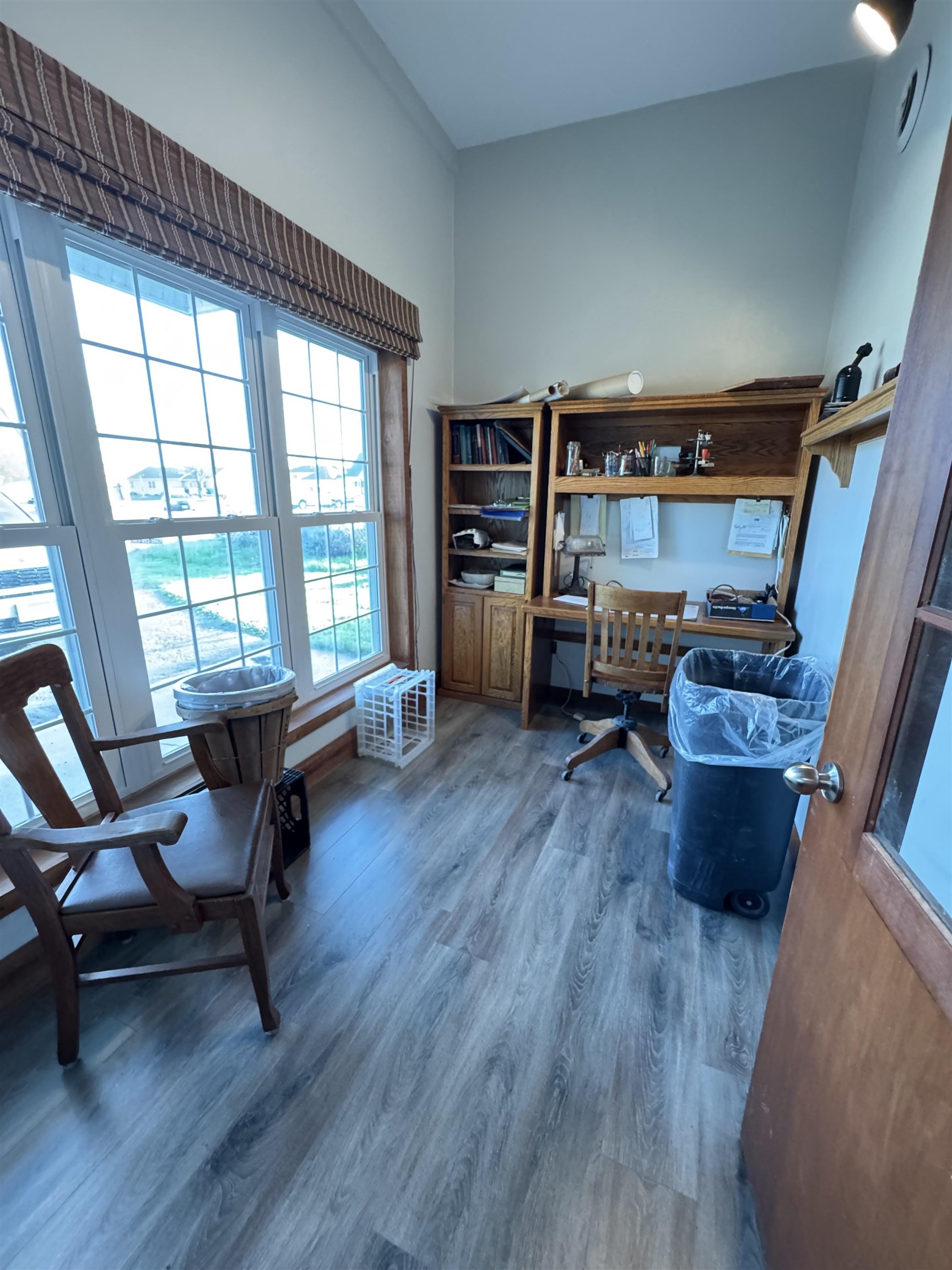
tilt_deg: -15.0
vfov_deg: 102.1
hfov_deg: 85.7
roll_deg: -0.4
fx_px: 513
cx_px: 476
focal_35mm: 14
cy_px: 635
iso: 1000
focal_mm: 2.22
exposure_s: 1/60
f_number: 2.2
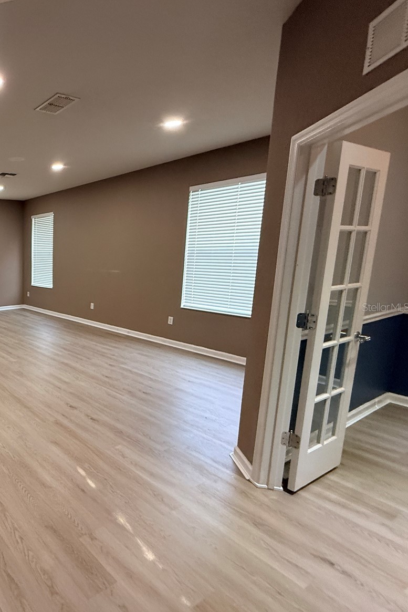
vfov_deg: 84.0
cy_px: 307
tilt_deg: -10.1
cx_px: -8
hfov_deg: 49.4
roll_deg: +1.8
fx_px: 340
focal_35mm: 20
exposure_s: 1/120
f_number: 2.2
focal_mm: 2.22
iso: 320
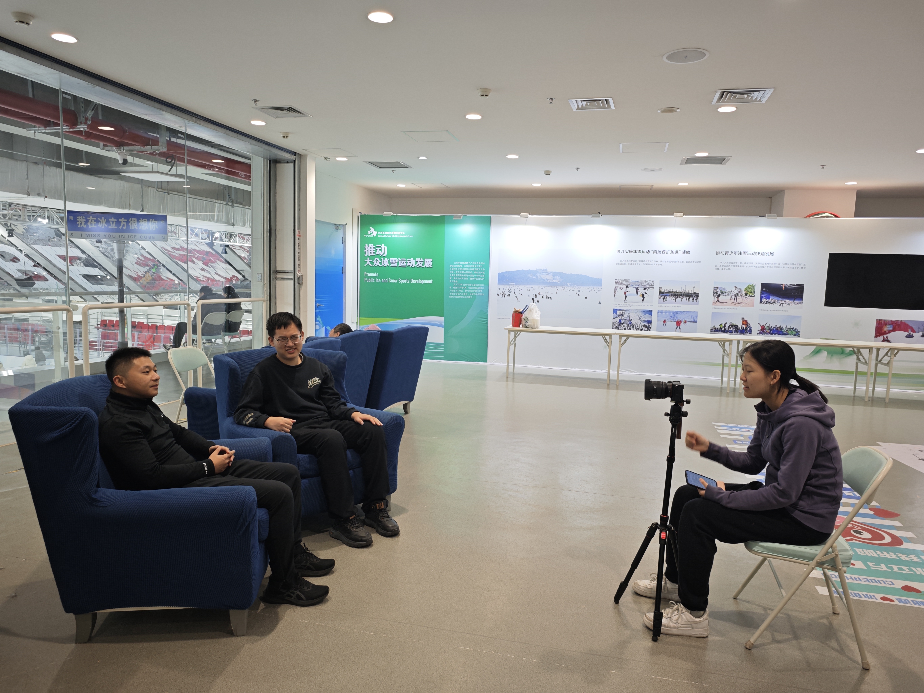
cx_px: 462
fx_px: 614
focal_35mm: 23
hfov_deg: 73.9
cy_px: 346
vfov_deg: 58.9
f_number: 1.42
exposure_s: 1/100
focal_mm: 6.68
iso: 100
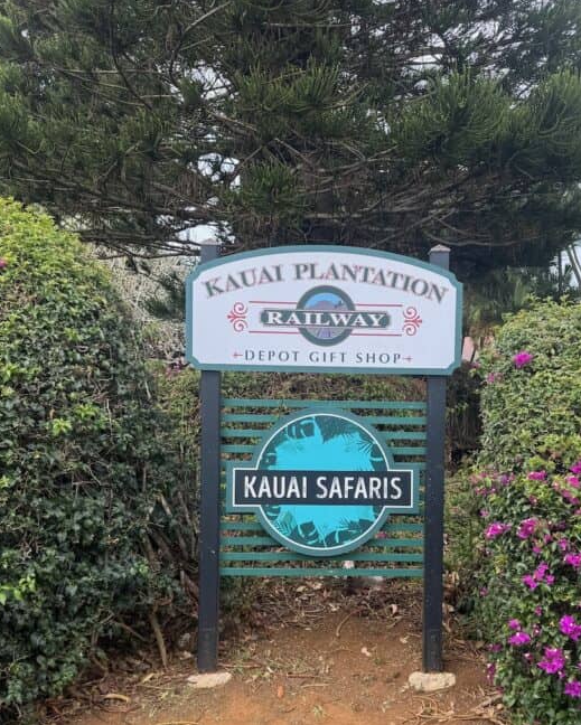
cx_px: 350
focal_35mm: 37
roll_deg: +0.0
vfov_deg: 48.7
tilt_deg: -3.4
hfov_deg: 40.0
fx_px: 795
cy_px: 444
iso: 80
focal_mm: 6.76
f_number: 1.78
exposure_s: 1/888
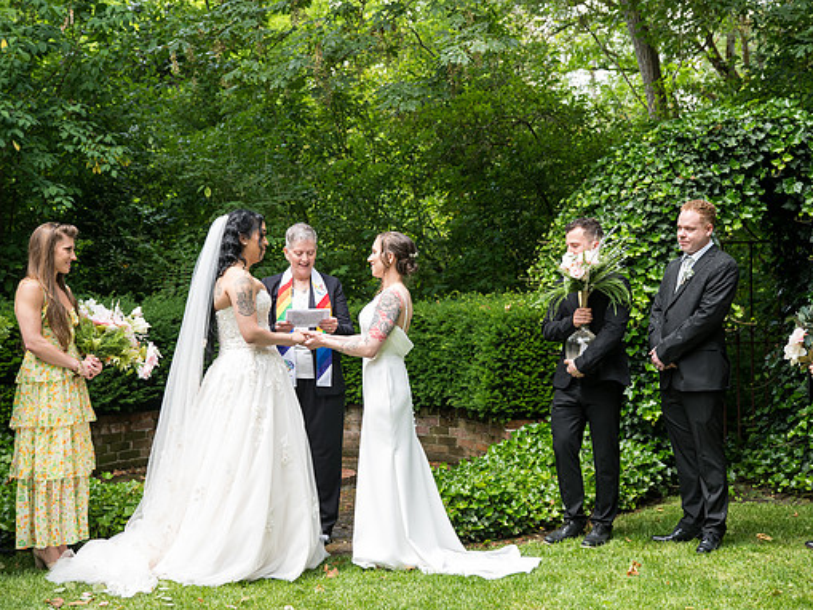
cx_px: 406
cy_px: 306
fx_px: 1339
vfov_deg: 25.7
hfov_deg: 33.8
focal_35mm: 57
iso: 640
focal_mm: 52
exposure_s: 1/400
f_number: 4
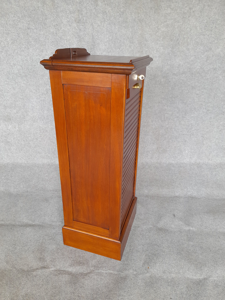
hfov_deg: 54.9
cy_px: 150
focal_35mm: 25
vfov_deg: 69.4
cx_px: 112
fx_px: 217
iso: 80
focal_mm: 4.6
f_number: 2
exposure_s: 1/60
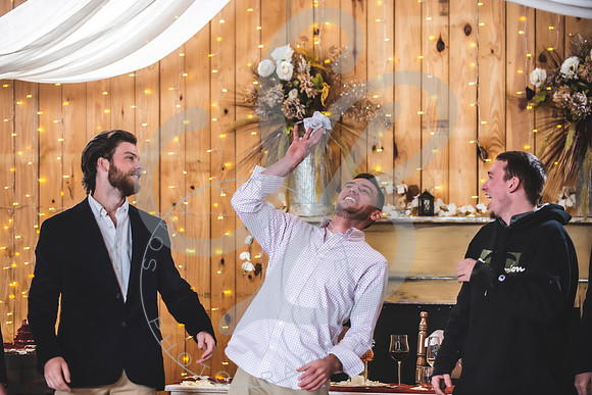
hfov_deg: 16.5
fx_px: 2043
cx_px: 284
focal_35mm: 124
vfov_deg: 11.0
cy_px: 198
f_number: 2.8
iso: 1250
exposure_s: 1/200
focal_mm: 116
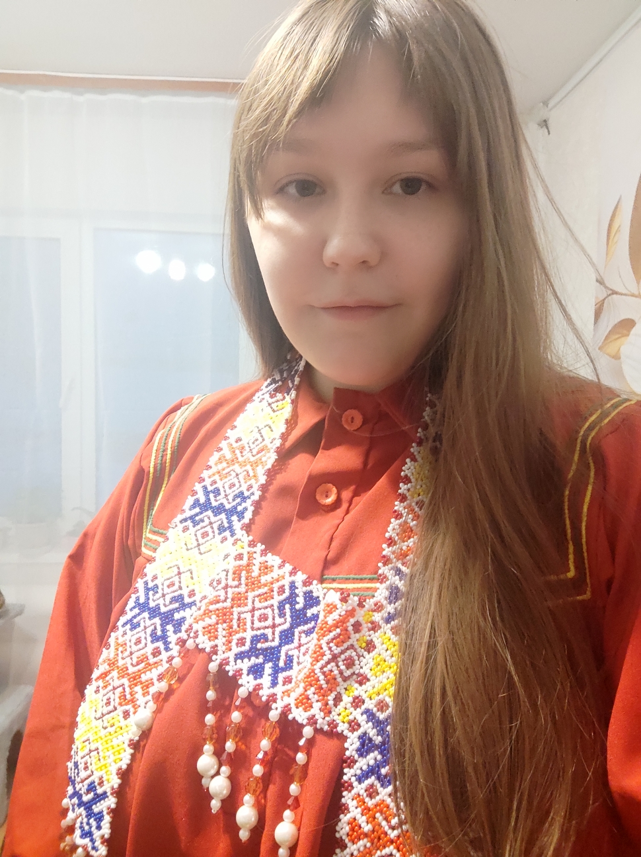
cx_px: 320
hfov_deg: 53.0
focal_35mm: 26
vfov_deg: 67.3
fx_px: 643
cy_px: 428
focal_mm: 3.14
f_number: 2.24
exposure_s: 1/25
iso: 690
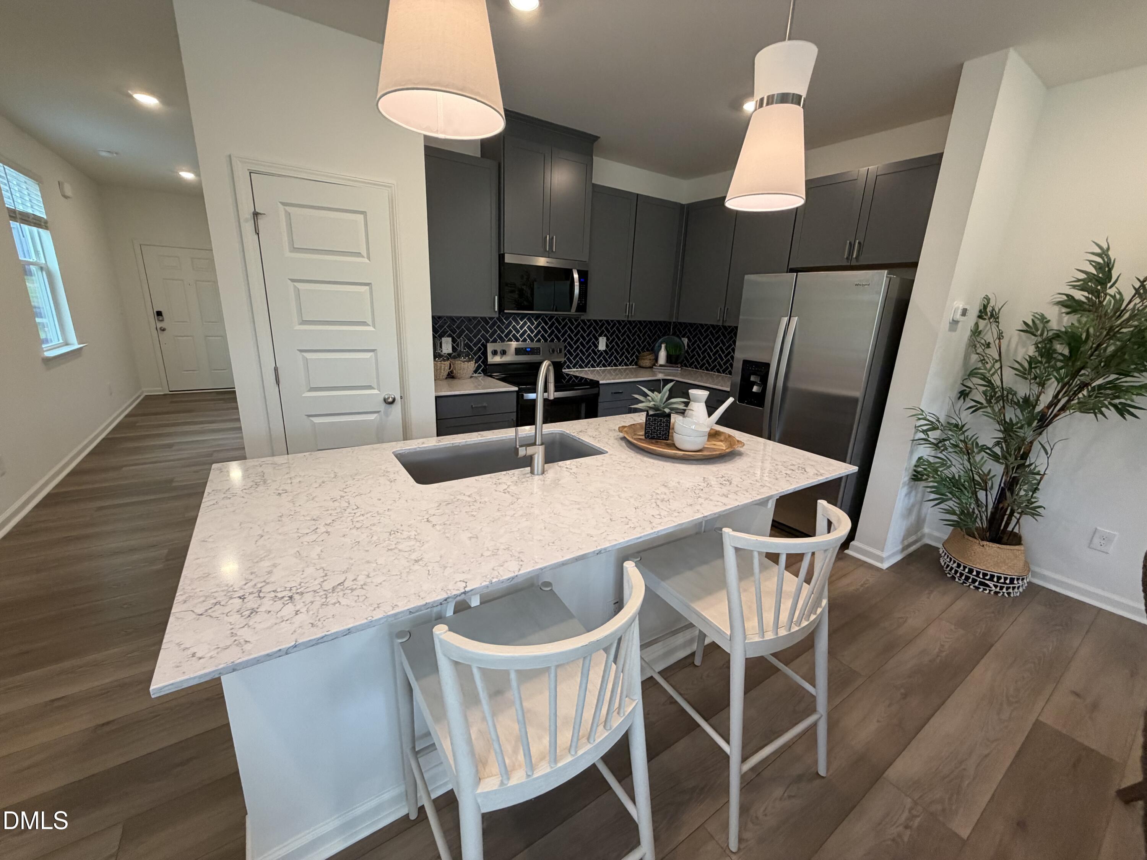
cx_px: 574
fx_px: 464
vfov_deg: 85.7
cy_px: 430
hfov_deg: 102.1
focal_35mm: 14
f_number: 2.2
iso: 250
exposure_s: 1/120
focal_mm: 2.22
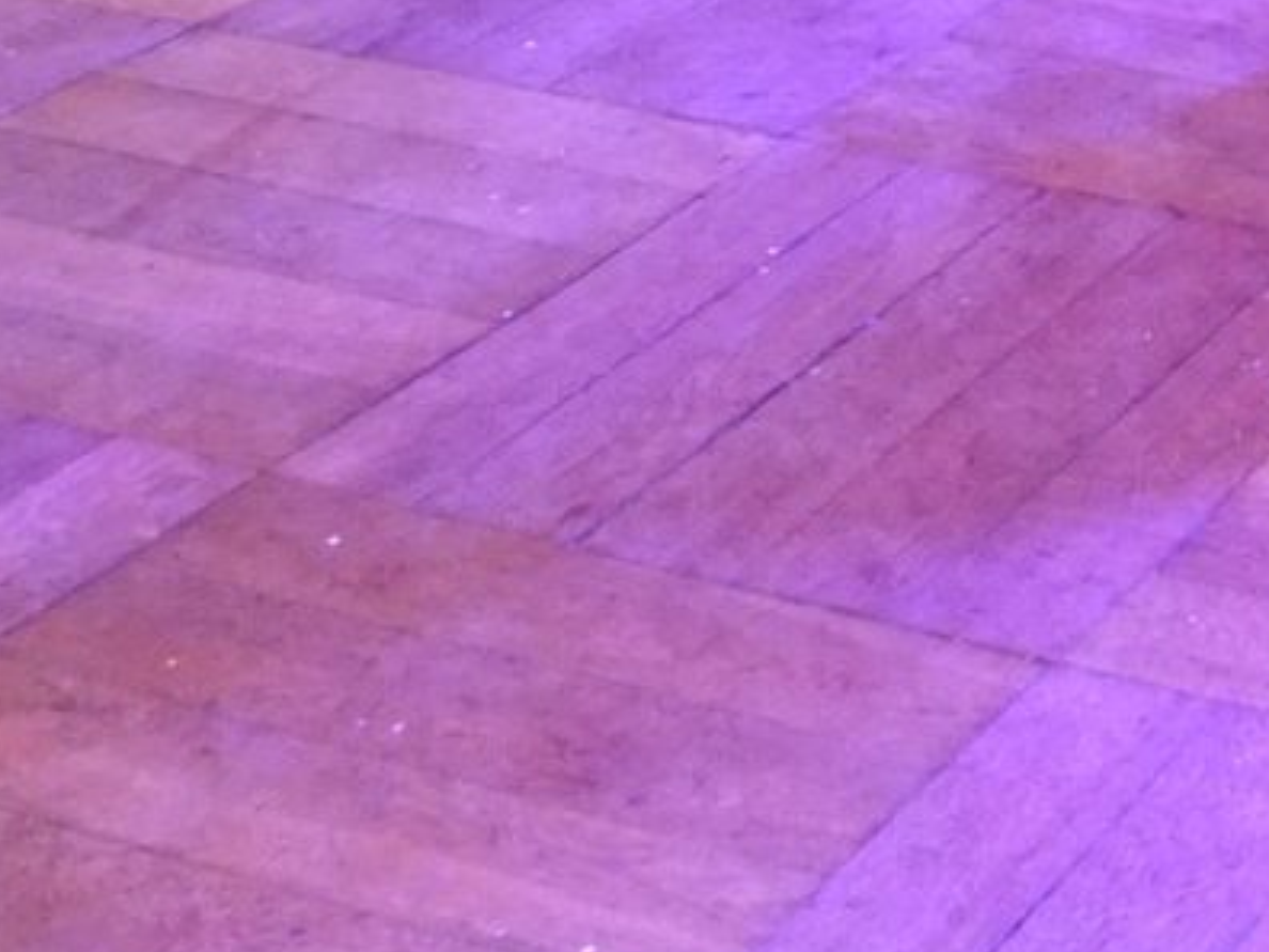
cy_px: -776
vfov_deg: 13.6
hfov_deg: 18.3
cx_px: 1820
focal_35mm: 97
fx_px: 3556
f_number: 3.5
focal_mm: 4.1
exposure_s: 1/30
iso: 640
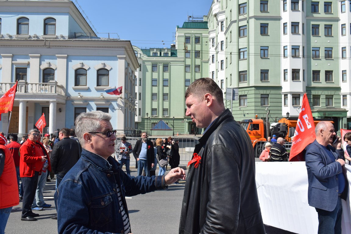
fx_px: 351
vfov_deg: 36.9
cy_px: 117
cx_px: 176
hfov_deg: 53.1
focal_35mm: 36
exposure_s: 1/400
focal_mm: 24
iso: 200
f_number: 10
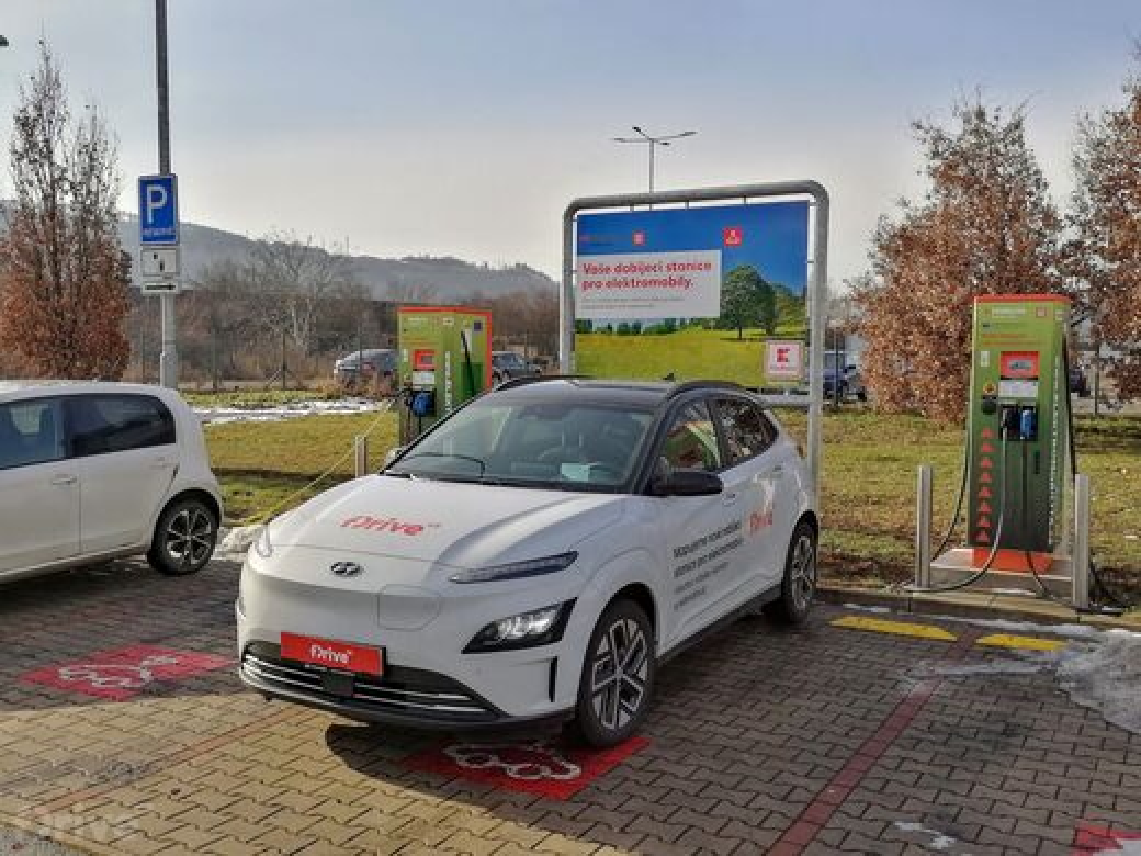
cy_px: 428
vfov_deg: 40.7
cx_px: 570
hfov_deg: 52.6
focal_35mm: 35
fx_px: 1154
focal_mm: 5.3
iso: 50
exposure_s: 1/1437
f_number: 1.8
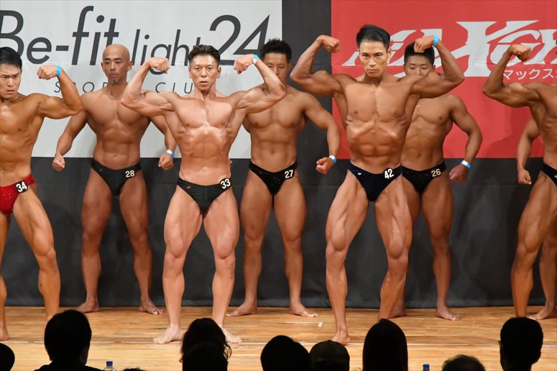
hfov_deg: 7.6
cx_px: 278
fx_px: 4176
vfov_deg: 5.1
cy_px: 186
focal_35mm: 270
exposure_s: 1/400
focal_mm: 180
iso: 11400
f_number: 5.6
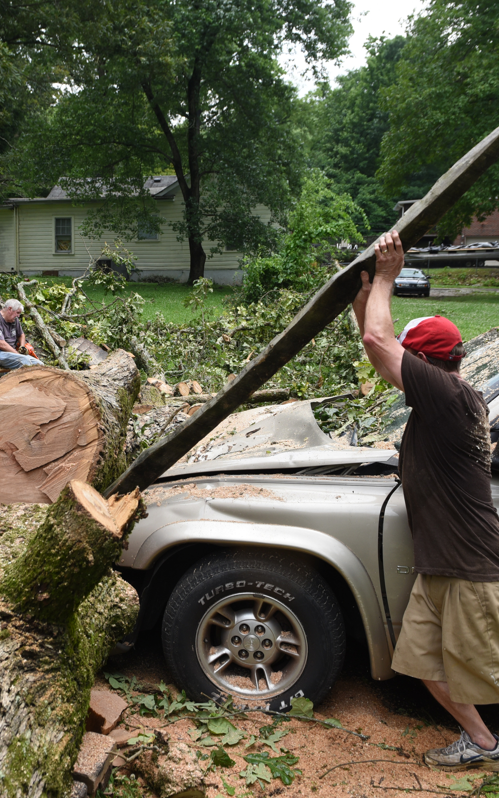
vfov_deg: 52.7
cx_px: 140
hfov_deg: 33.9
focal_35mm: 37
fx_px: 805
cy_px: 398
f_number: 7.1
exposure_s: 1/320
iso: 250
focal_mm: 24
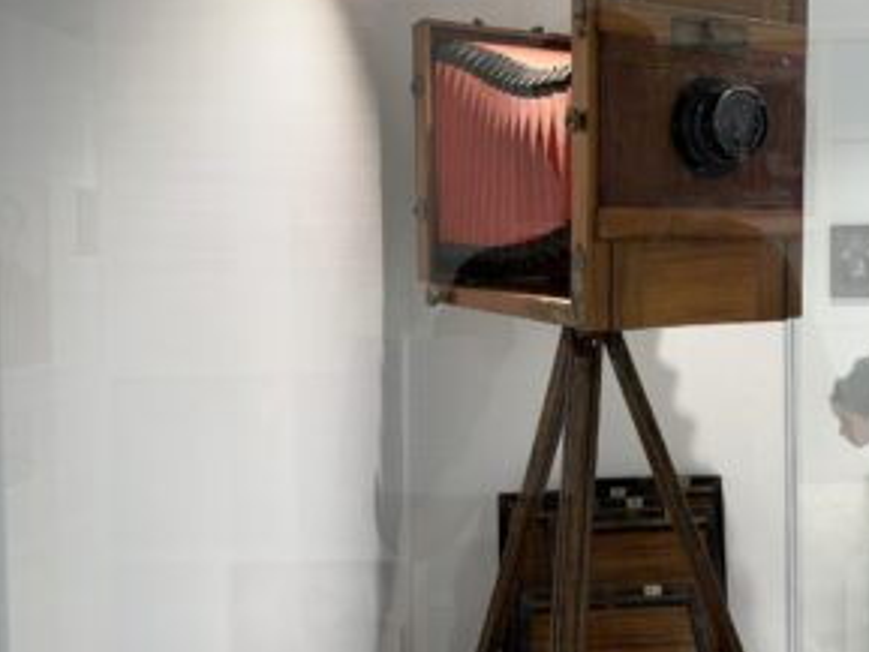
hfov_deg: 50.2
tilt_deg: -1.5
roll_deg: +0.7
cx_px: 598
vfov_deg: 39.6
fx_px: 904
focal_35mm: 36
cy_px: 285
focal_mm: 5.7
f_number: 1.5
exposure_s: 1/100
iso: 50
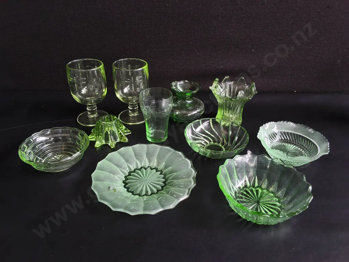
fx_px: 272
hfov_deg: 65.3
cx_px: 174
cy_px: 131
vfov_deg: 51.4
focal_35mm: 27
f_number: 2
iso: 64
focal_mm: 2.87
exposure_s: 1/100
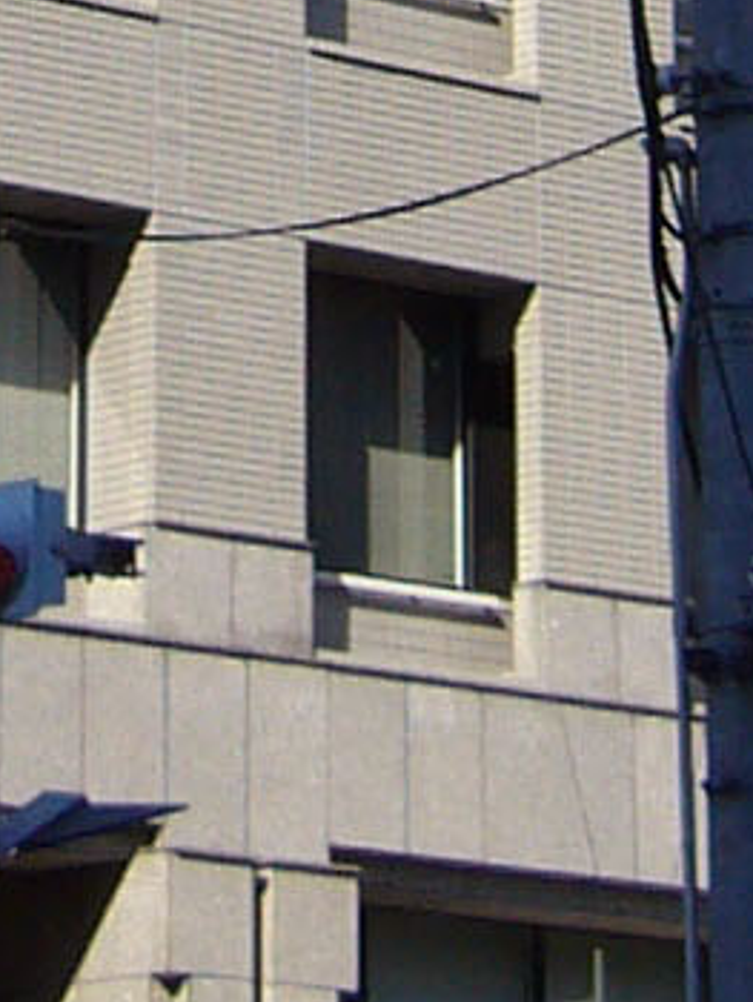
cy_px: -641
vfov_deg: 7.6
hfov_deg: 5.8
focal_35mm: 256
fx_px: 7416
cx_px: 243
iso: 80
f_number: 5.6
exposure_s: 1/250
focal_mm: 5.8
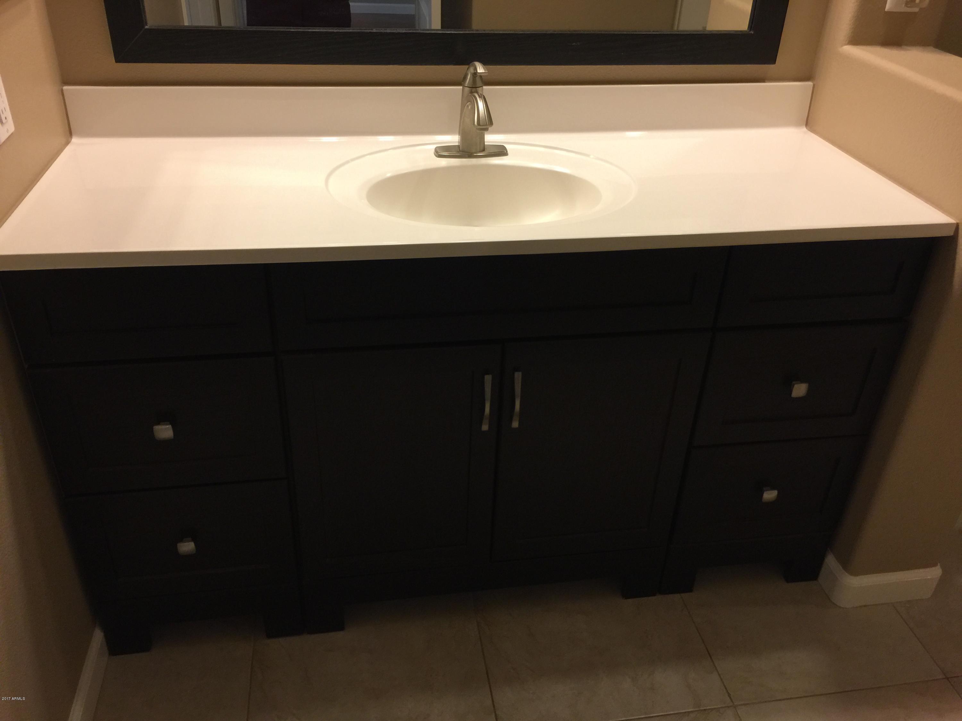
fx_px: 806
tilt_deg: -31.5
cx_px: 481
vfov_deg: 48.2
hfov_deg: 61.7
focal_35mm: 29
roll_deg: -2.0
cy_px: 360
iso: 50
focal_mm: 4.15
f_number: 2.2
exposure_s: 1/30
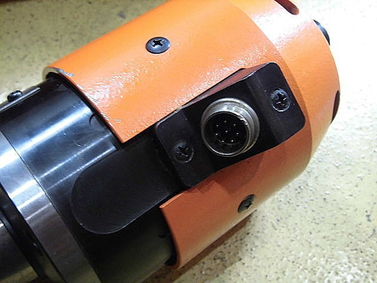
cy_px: 142
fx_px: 512
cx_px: 188
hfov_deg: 40.4
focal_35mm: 47
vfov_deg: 30.9
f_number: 3.4
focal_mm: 8.3
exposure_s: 1/13
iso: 400
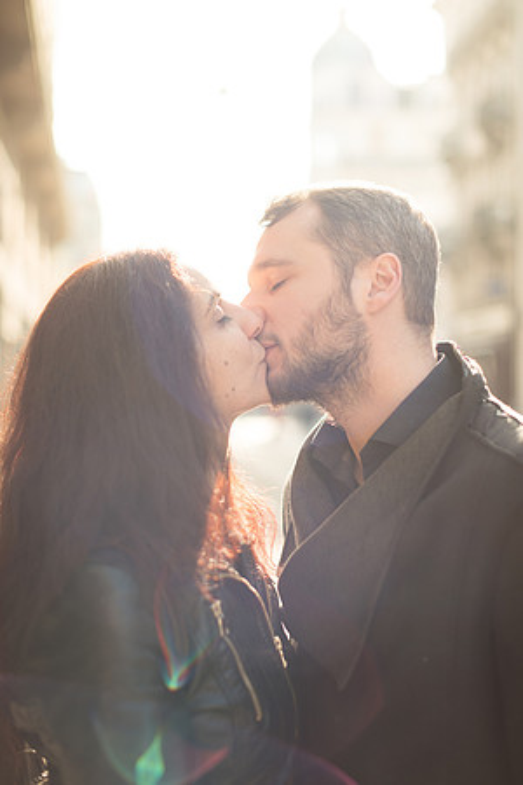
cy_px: 392
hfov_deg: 27.0
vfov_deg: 39.6
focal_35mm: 50
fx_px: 1089
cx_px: 262
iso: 100
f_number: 2
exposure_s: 1/640
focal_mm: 50
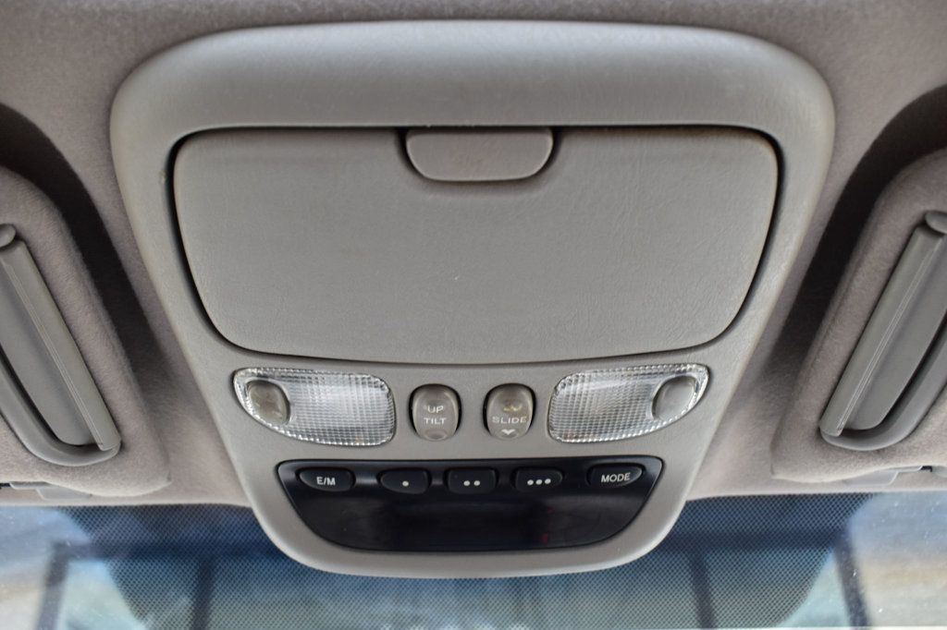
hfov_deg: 53.1
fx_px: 947
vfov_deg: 36.8
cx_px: 474
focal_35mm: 36
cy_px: 315
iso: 400
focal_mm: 24
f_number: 6.3
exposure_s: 1/15
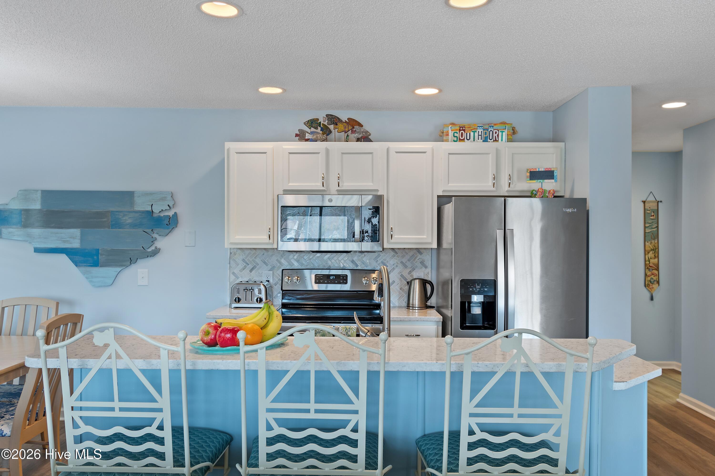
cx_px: 358
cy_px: 238
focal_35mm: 30
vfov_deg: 43.6
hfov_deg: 61.9
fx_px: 596
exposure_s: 1/3
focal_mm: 20
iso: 100
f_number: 5.6
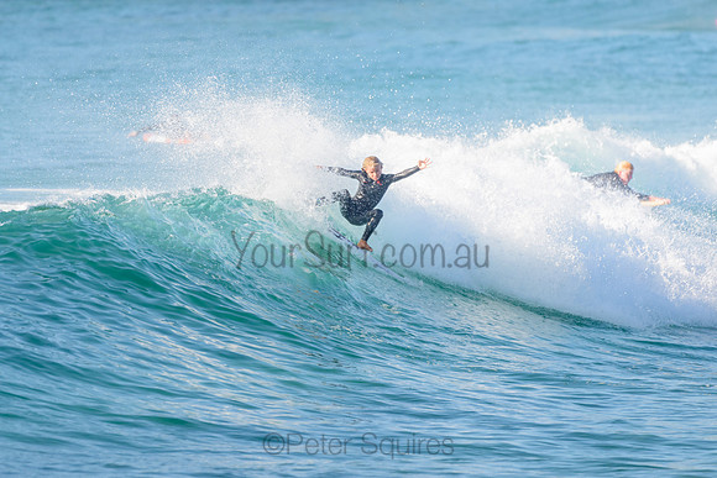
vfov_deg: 2.2
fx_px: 12197
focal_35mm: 612
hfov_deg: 3.4
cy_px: 231
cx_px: 278
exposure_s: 1/2000
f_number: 5.6
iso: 640
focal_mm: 500
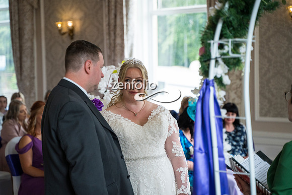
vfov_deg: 17.4
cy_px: 94
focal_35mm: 78
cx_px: 141
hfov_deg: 25.9
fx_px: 635
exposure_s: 1/1250
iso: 1600
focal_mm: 75
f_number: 2.8
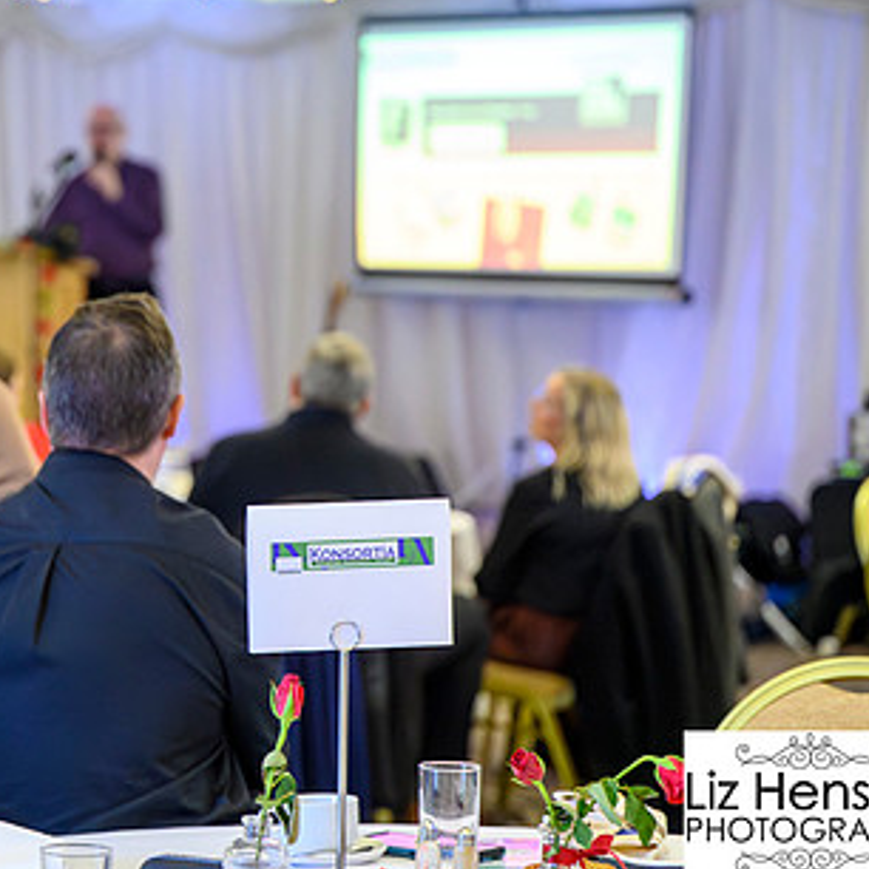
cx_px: 125
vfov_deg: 15.3
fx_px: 3238
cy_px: 352
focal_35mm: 114
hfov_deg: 15.2
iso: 12800
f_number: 2.8
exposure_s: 1/200
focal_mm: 70
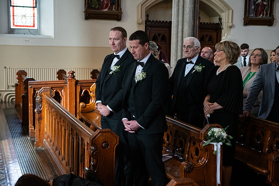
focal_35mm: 52
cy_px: 93
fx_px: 403
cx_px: 140
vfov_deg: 26.0
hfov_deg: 38.2
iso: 1250
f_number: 3.5
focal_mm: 52
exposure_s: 1/160
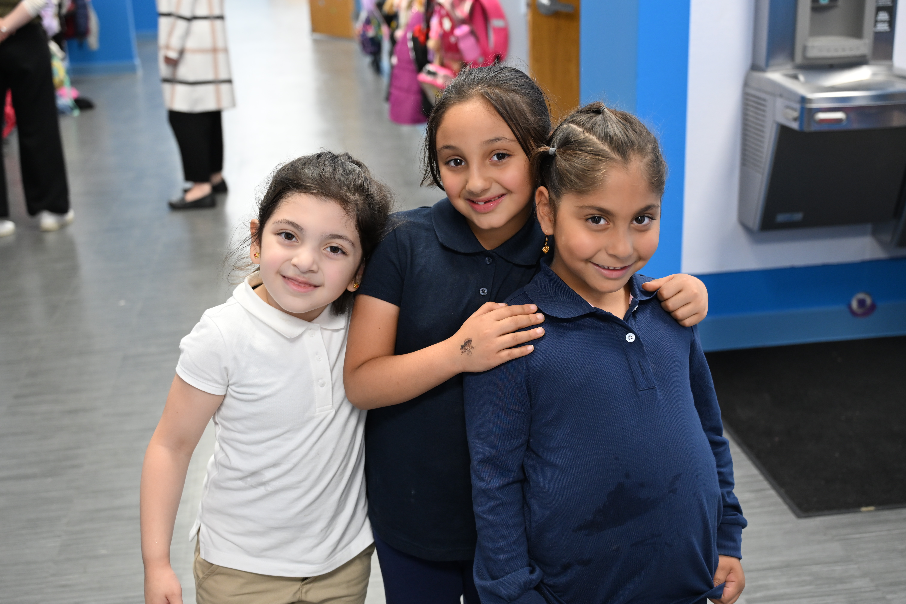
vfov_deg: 29.9
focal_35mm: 45
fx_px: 1132
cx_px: 453
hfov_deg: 43.6
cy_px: 302
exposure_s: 1/60
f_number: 4
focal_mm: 45
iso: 1250
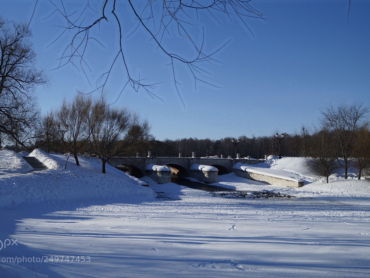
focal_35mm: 43
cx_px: 164
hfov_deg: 43.8
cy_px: 139
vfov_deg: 33.6
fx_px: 460
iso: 100
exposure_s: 1/2000
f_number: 4.5
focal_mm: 26
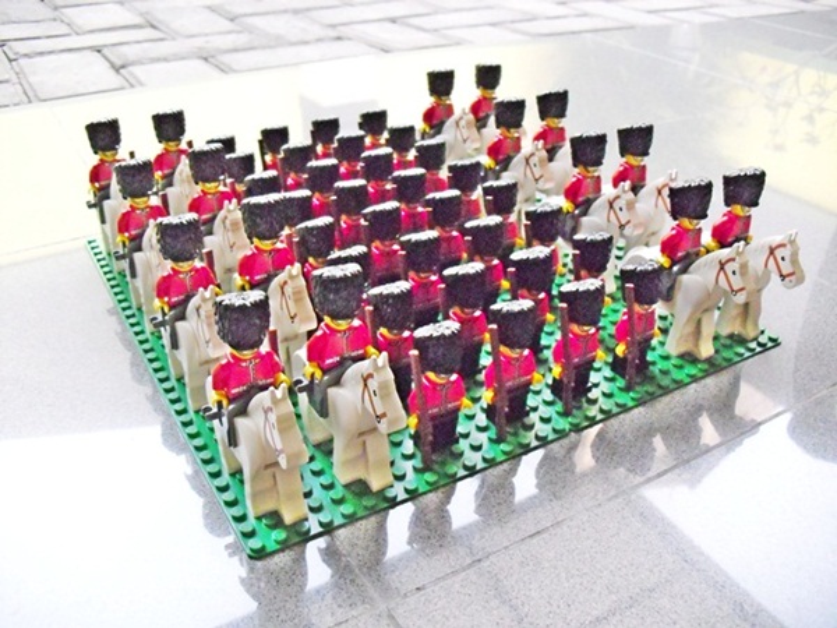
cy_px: 314
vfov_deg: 39.7
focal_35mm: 36
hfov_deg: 51.4
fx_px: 870
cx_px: 418
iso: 800
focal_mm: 6.3
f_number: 3.1
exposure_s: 1/80
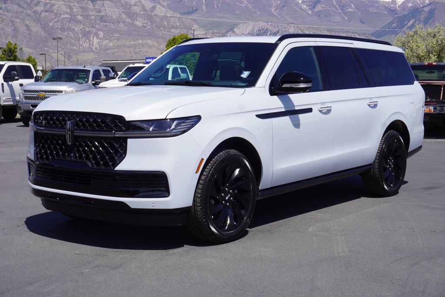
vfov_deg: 23.8
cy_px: 148
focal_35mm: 57
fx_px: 705
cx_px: 222
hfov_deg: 35.0
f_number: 11
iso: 100
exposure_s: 1/160
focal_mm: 38
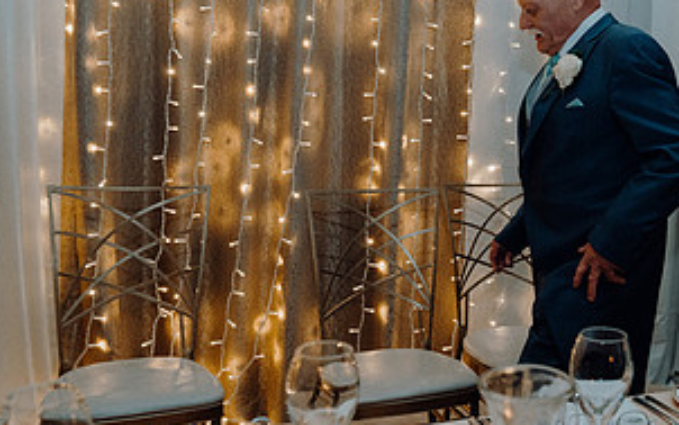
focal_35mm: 47
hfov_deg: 39.7
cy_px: 138
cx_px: 603
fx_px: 870
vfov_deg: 27.3
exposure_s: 1/160
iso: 2500
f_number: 3.5
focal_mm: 24
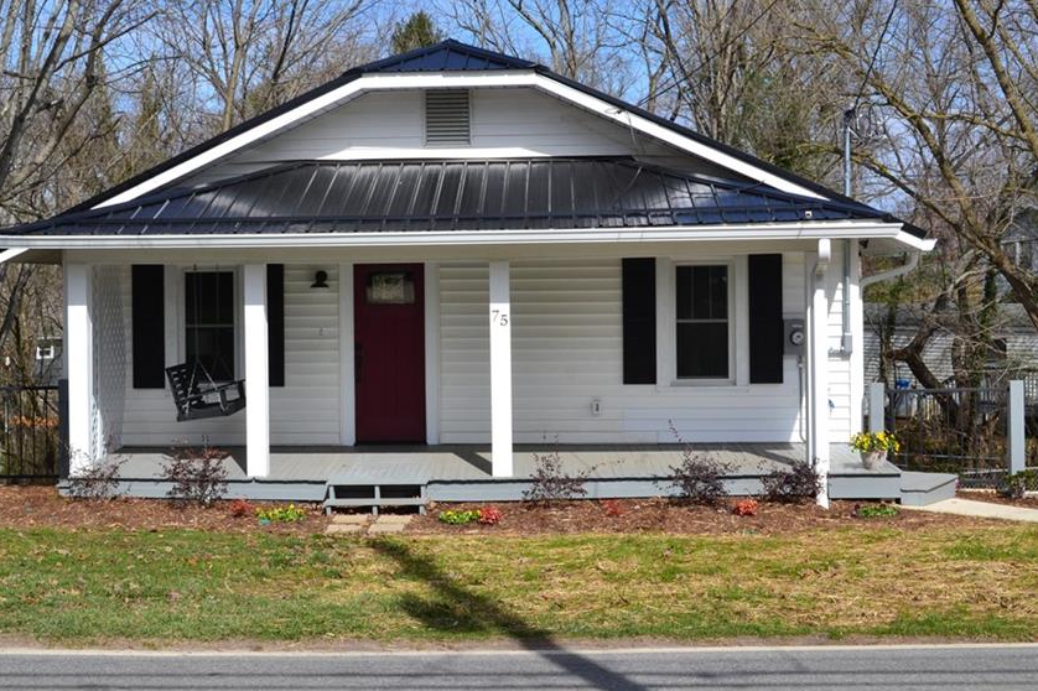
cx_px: 440
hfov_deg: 36.2
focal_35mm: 55
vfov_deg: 24.6
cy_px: 302
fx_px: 1585
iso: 400
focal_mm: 30
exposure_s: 1/400
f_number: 11
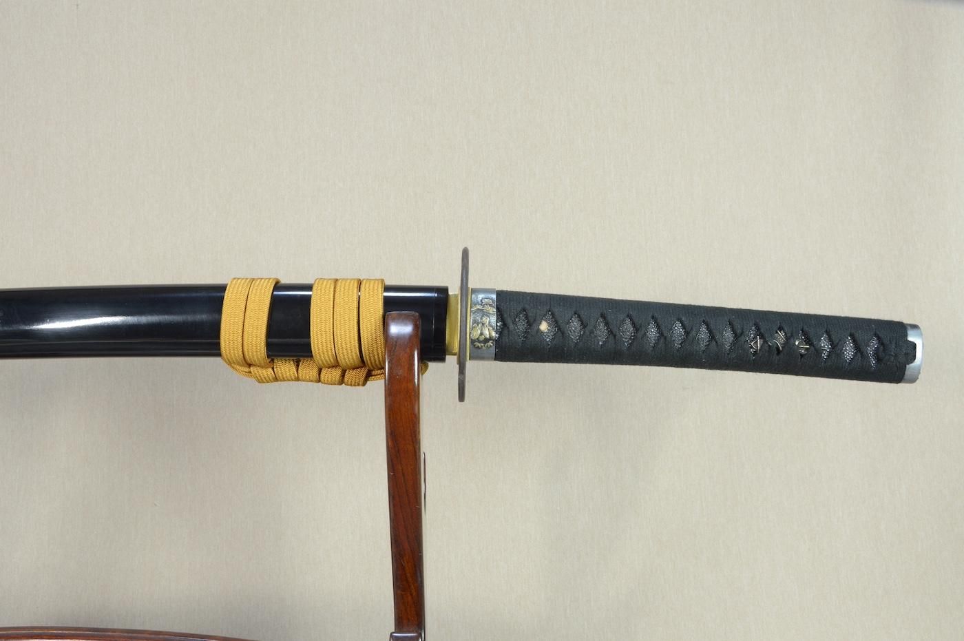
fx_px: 803
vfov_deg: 43.5
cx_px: 482
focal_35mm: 30
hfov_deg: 62.0
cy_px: 320
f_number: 11
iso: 400
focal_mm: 20
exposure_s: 1/2
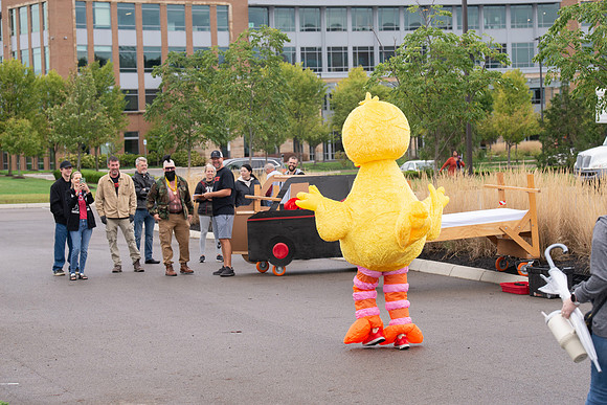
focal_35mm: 98
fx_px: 1653
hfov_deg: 20.8
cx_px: 304
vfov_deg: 14.0
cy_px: 202
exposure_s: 1/200
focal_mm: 98
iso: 640
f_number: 7.1
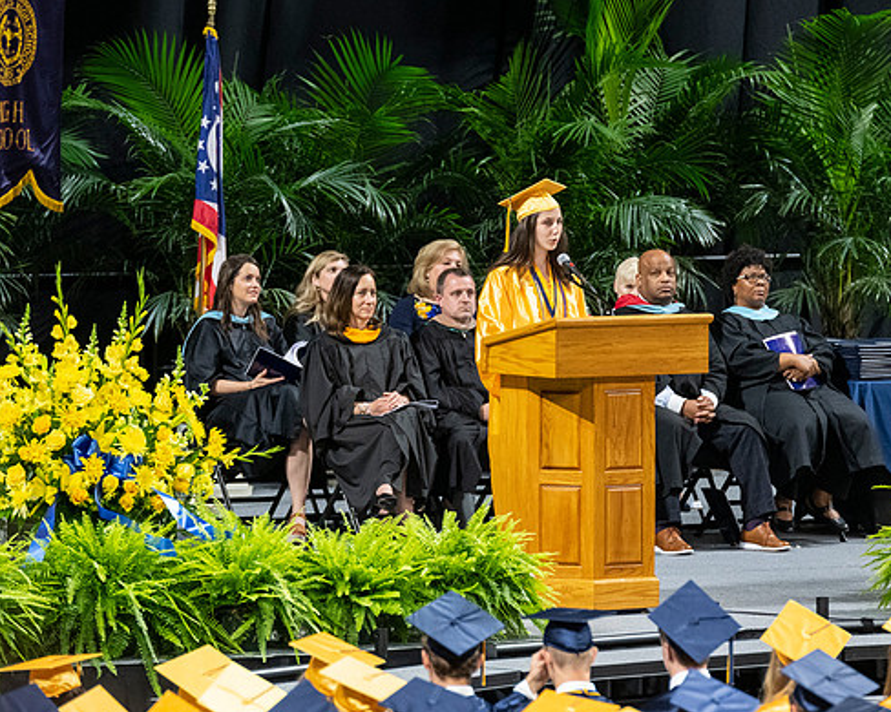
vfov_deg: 4.7
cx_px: 373
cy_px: 333
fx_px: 8672
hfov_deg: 5.9
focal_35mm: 329
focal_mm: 200
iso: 2000
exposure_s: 1/200
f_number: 4.5
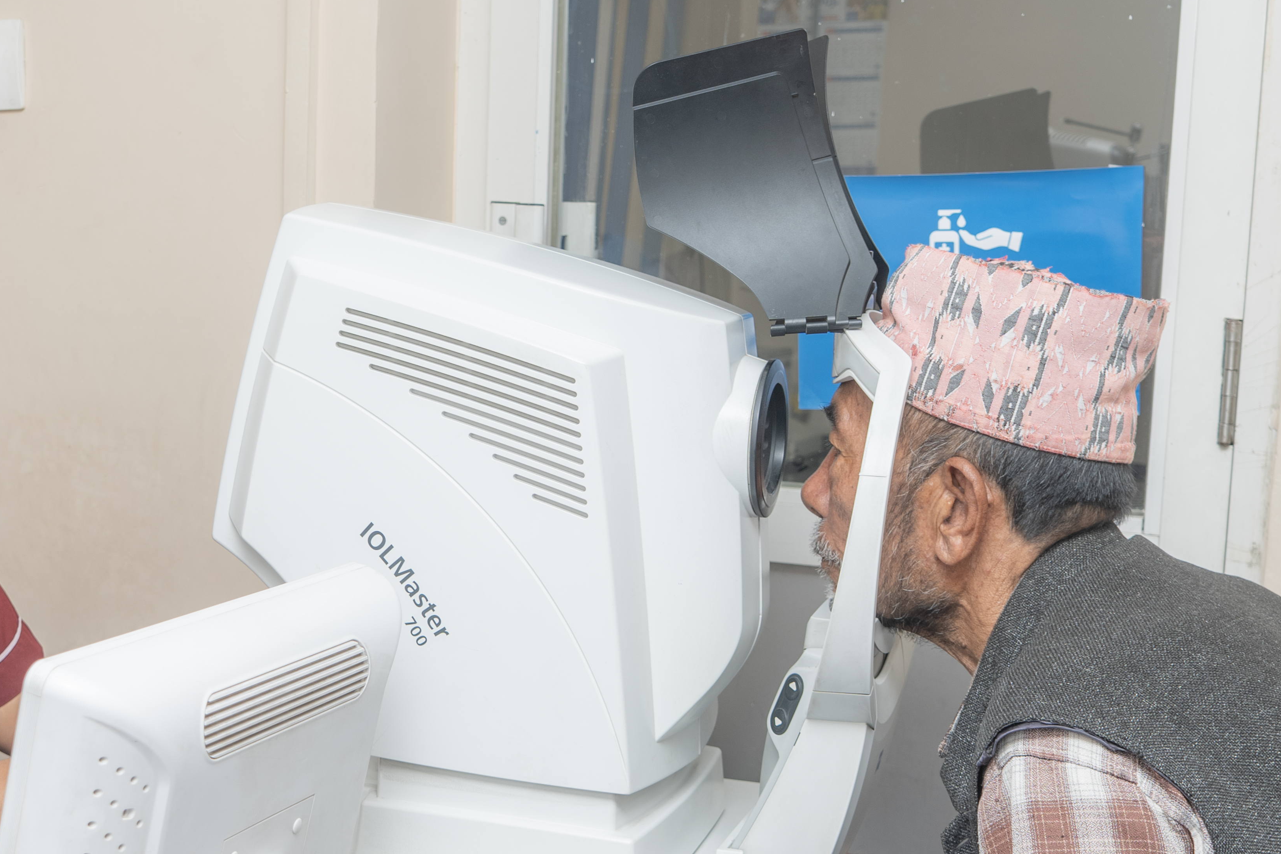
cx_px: 452
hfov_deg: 33.7
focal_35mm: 59
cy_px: 504
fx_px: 2099
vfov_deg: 23.0
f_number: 5
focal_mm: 28
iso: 320
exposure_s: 1/160
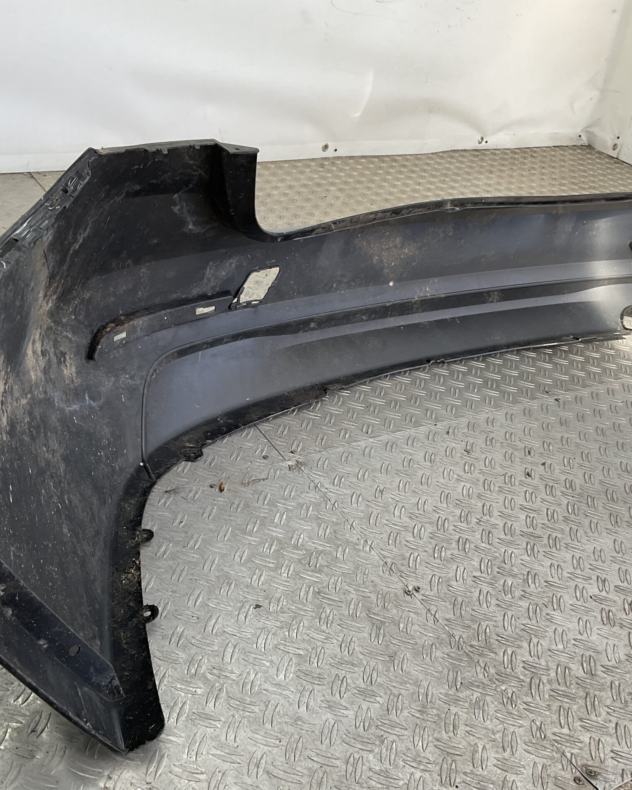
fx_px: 888
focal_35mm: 38
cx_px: 282
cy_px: 396
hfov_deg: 39.1
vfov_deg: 47.9
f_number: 1.8
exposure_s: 1/114
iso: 16
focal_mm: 3
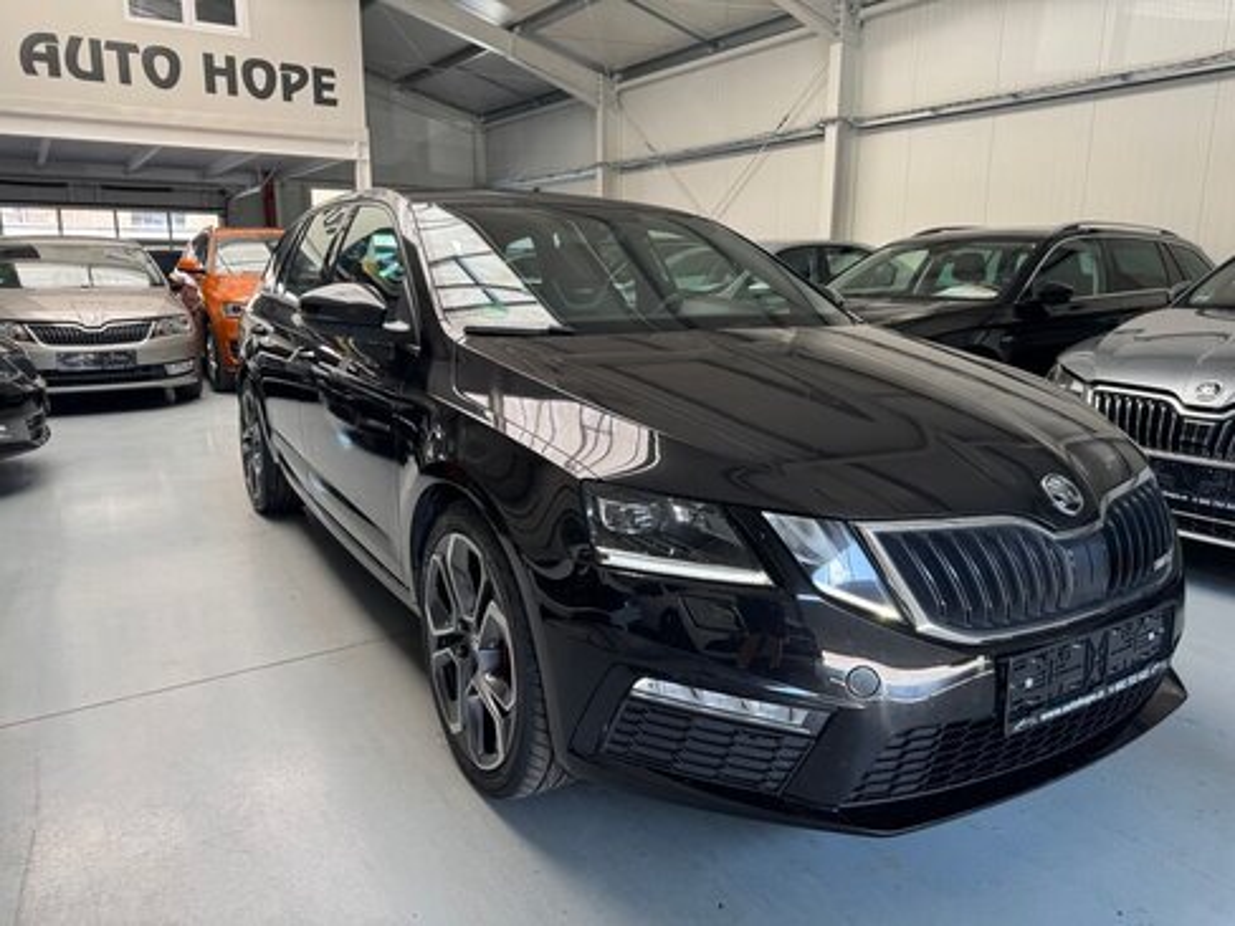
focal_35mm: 24
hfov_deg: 71.6
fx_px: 856
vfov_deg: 56.8
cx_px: 618
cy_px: 463
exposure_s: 1/121
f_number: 1.78
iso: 80
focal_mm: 6.76
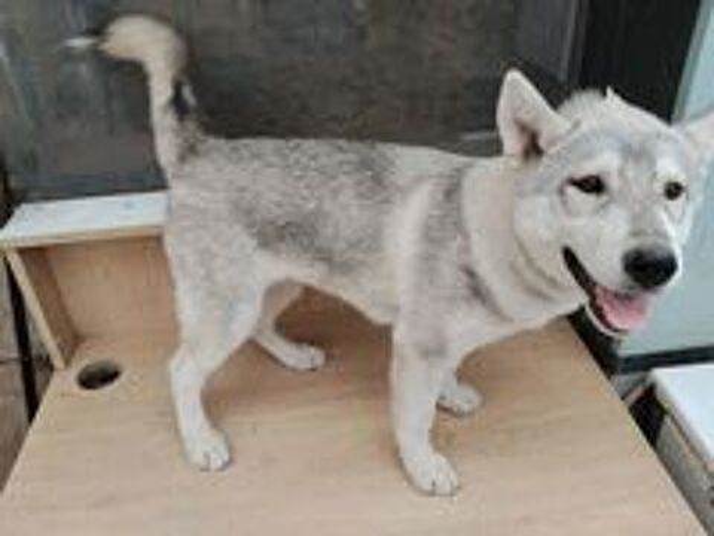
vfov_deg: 48.2
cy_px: 268
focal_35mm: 29
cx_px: 357
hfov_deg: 61.7
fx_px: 598
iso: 100
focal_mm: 3.96
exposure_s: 1/100
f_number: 1.8
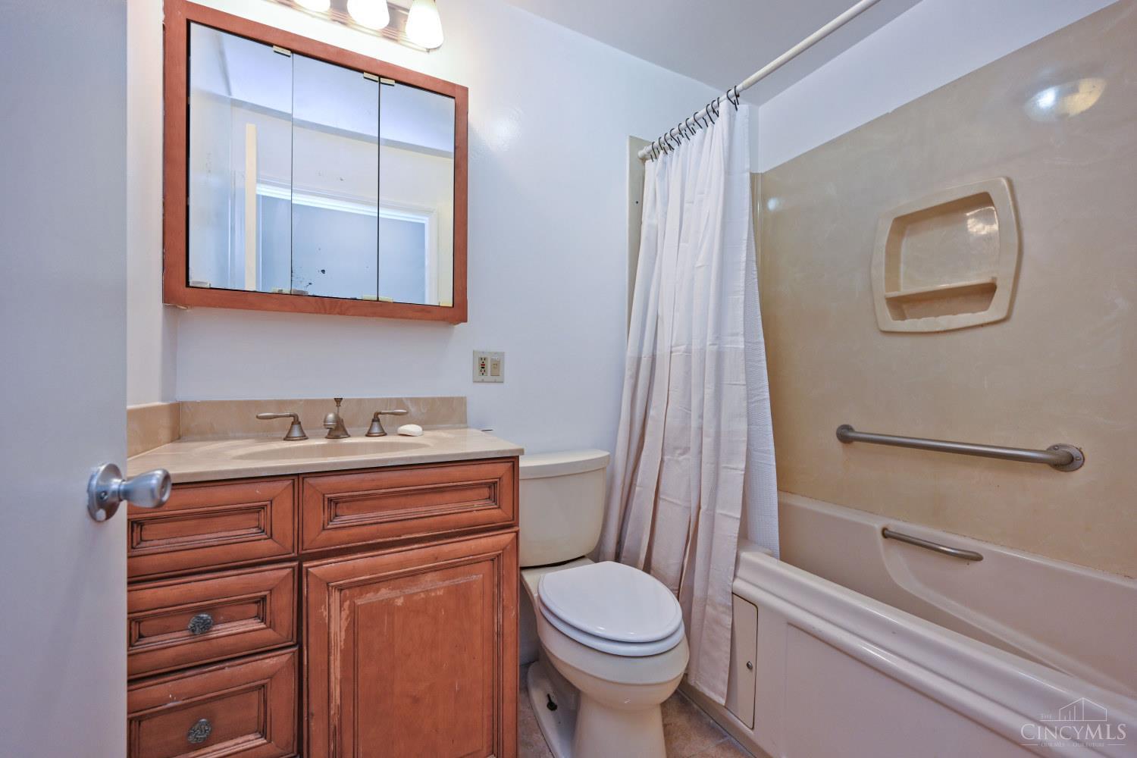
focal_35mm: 14
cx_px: 568
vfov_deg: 81.2
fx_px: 442
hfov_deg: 104.3
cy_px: 379
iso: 200
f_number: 4
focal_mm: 14
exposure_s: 1/60
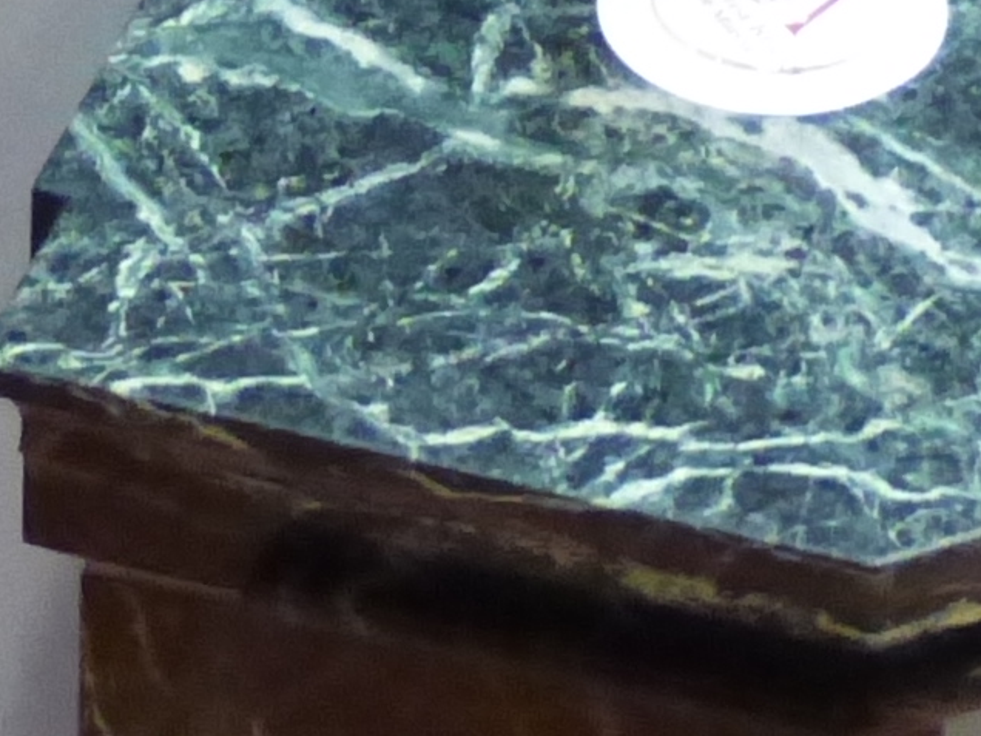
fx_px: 21226
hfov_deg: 2.6
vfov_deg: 2.0
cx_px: -571
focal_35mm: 749
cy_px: -1572
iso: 800
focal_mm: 21.4
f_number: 3.2
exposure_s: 1/50
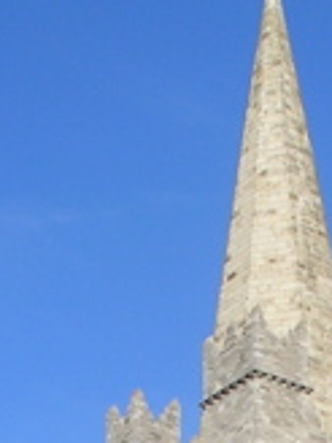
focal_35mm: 148
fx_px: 1893
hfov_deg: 9.9
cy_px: 702
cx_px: 362
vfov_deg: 12.5
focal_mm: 5.8
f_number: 5.6
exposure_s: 1/249
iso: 50
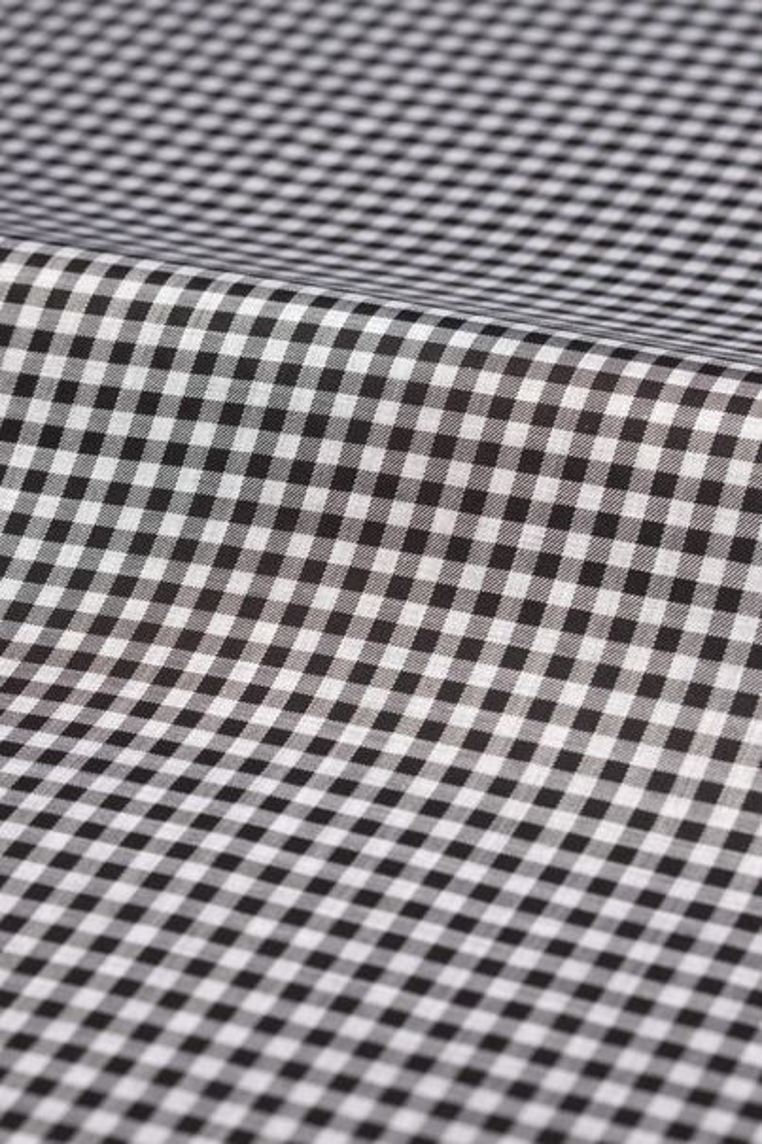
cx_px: 381
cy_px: 572
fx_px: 2700
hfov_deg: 16.1
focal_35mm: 85
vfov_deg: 23.9
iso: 160
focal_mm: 85
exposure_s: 1/100
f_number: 8
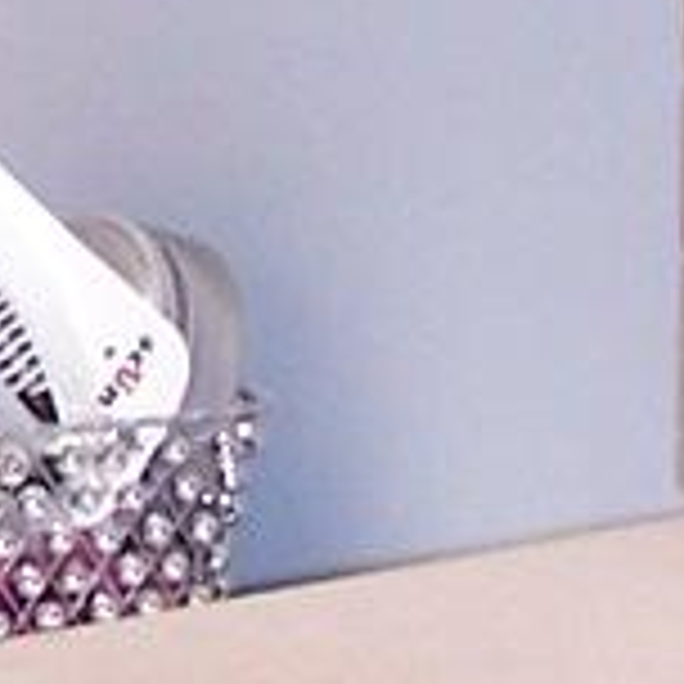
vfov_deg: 4.8
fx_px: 8048
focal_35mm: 360
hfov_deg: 4.8
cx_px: -716
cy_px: -252
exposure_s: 1/100
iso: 140
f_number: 2.8
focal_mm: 6.7
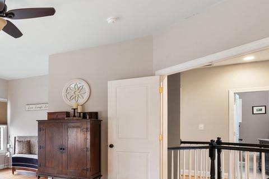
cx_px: 0
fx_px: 239
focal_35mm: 32
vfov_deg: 40.3
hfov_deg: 48.4
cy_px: 128
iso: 640
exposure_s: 1.6
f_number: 8
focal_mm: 10
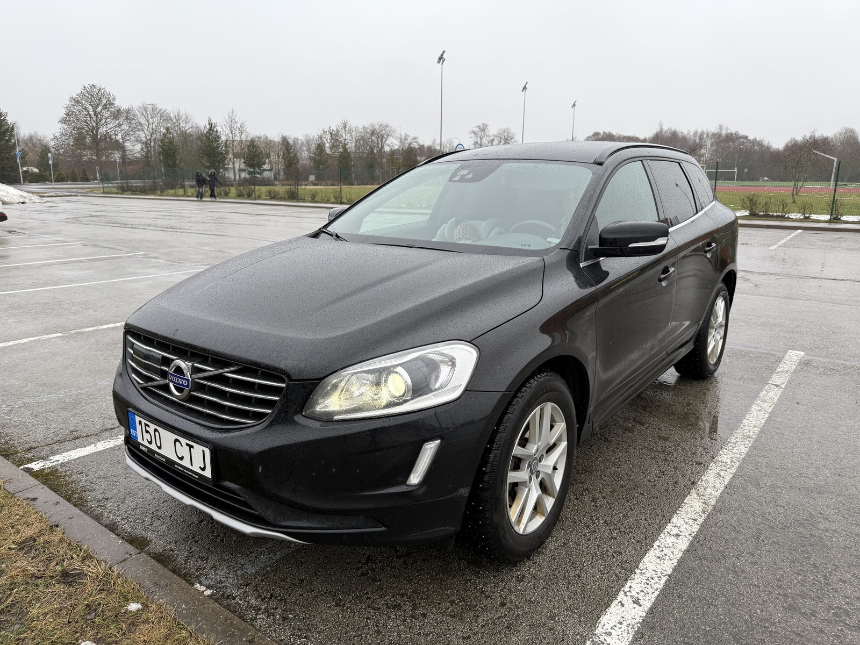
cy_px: 322
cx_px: 430
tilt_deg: -13.5
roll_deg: -0.6
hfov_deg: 71.6
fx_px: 596
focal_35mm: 24
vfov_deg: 56.8
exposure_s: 1/219
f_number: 1.78
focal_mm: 6.76
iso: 100
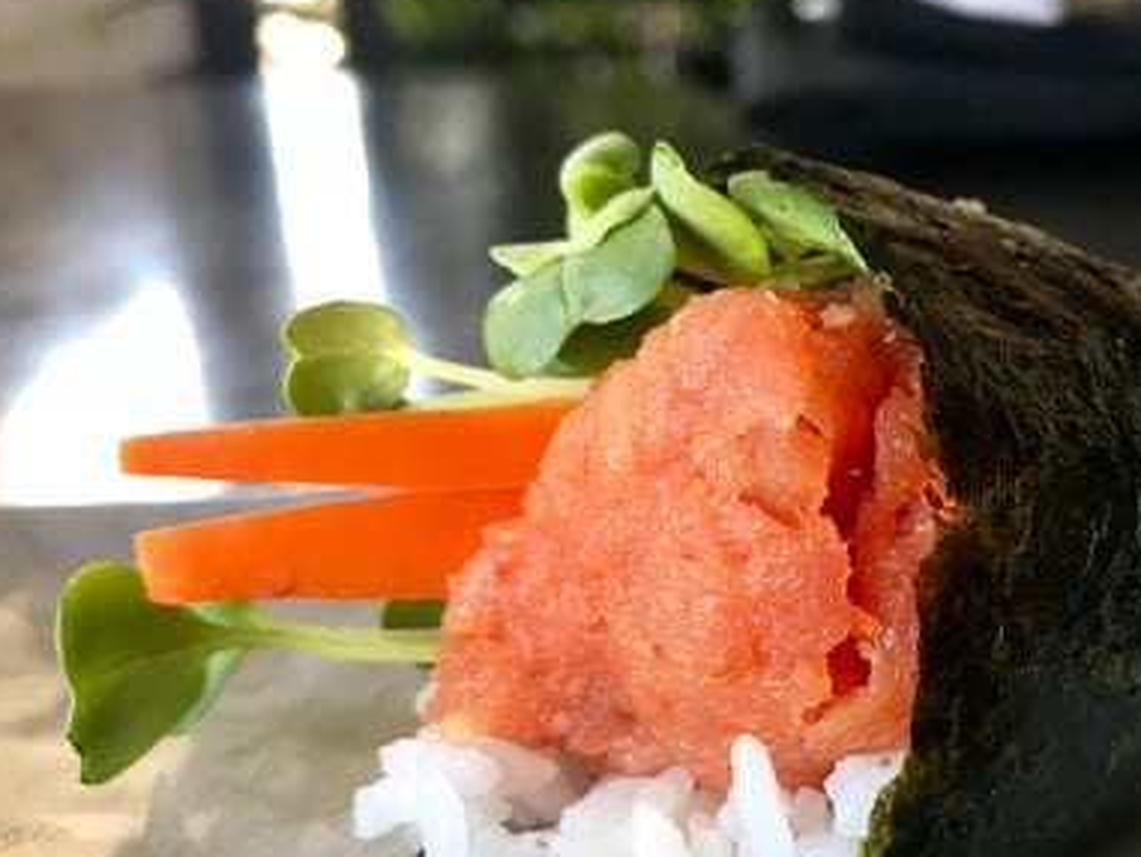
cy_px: 578
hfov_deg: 38.6
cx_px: 943
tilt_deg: -21.8
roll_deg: +0.1
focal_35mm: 47
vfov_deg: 30.6
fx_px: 1550
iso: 32
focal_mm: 3.99
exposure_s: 1/30
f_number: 1.8
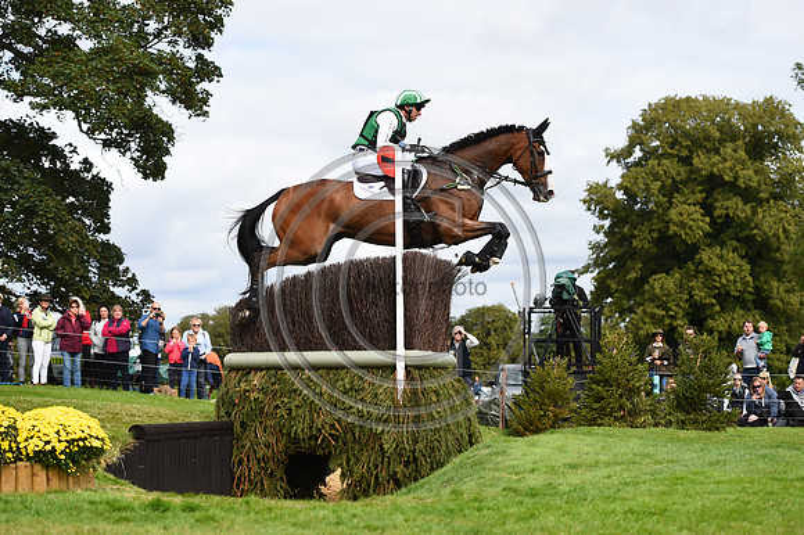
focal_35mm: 70
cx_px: 402
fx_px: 1562
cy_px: 268
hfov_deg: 28.9
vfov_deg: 19.4
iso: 140
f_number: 3.5
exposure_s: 1/1250
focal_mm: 70
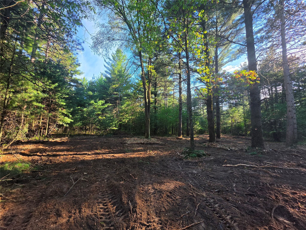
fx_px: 115
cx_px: 153
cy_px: 115
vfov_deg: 89.9
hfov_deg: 106.2
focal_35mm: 13
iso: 32
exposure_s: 1/349
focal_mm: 2.2
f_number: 1.9
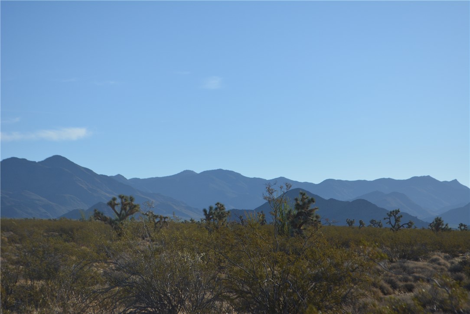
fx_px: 1078
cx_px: 235
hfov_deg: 24.6
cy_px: 157
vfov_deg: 16.6
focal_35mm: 82
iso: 400
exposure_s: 1/2000
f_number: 7.1
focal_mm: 55
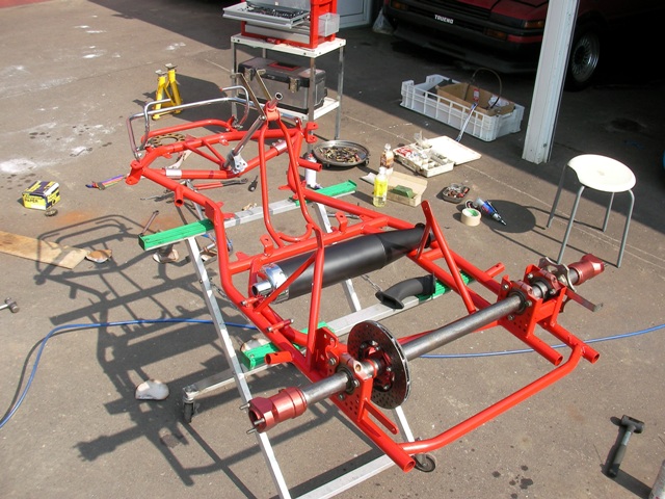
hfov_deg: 45.8
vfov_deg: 35.1
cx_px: 332
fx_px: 788
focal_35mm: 41
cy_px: 250
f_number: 4.5
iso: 50
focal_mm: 6.3
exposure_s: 1/390
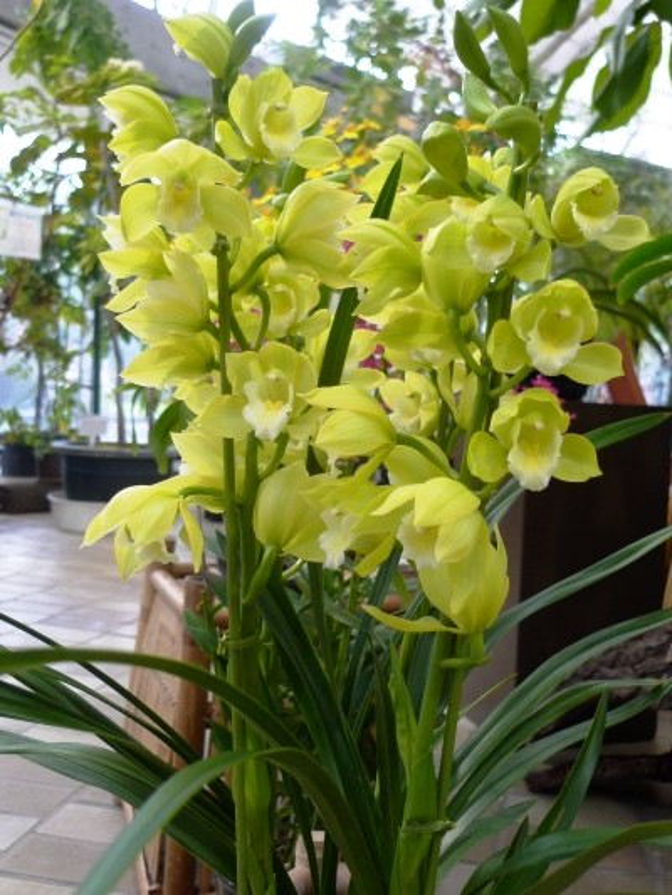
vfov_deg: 60.0
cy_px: 448
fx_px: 776
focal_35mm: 30
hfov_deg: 46.8
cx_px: 336
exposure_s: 1/40
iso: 200
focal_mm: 6.3
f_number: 2.2
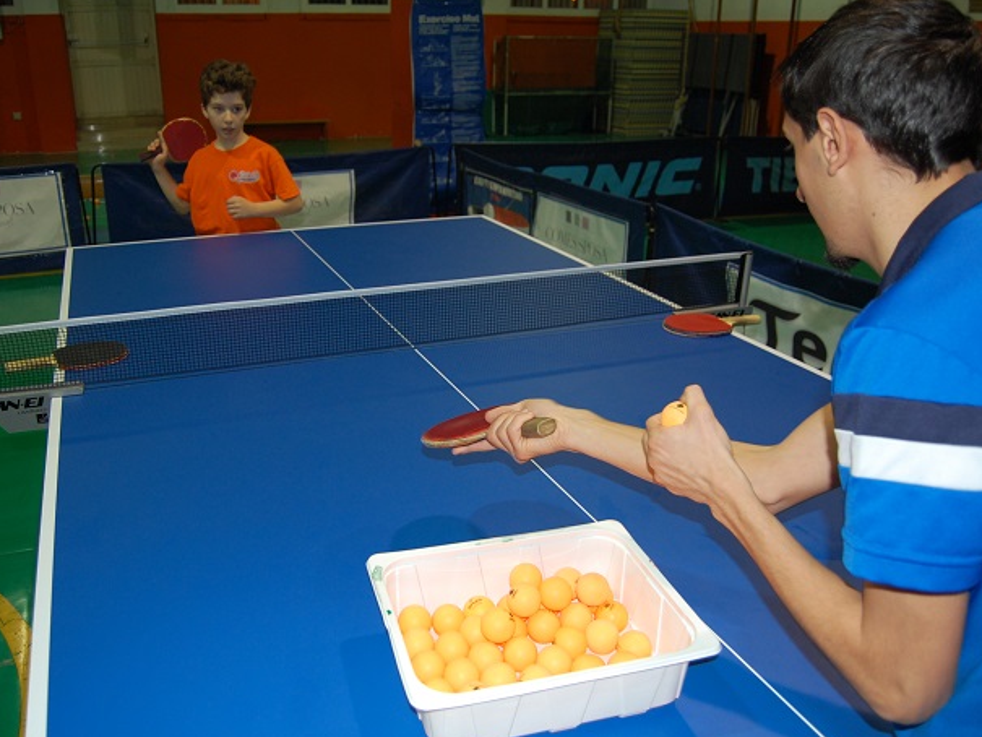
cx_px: 438
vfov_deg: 46.8
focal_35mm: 30
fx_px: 851
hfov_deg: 59.8
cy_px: 371
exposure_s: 1/60
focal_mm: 18
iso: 400
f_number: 3.5
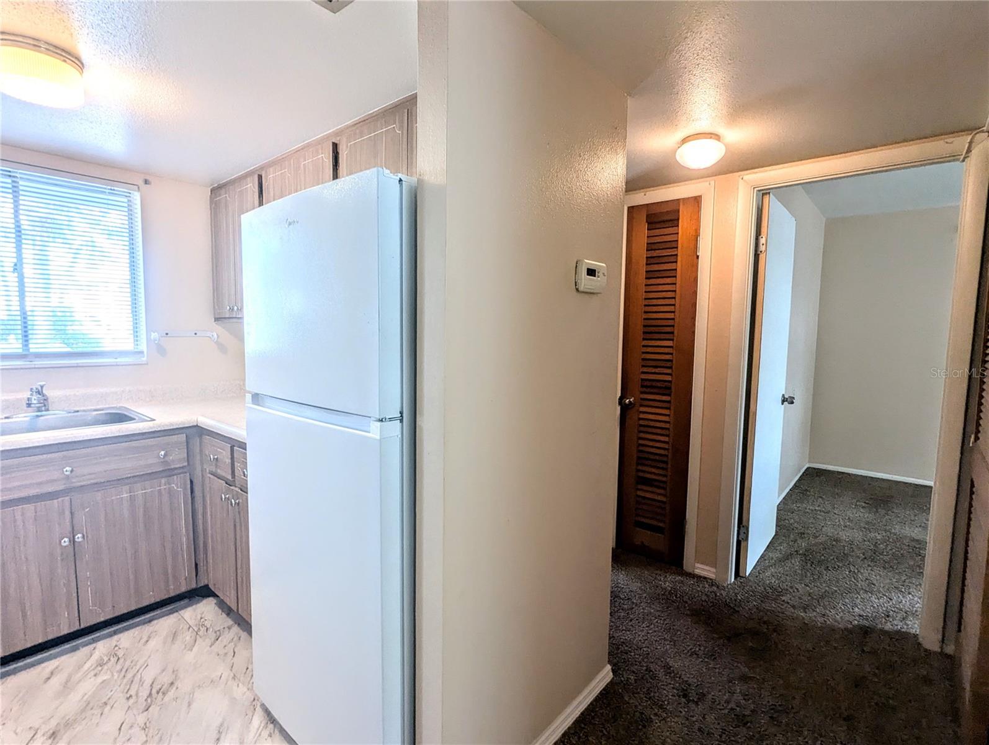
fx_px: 458
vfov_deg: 78.2
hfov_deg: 94.4
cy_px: 372
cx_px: 494
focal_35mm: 16
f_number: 2.2
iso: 46
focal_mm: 2.35
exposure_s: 1/40
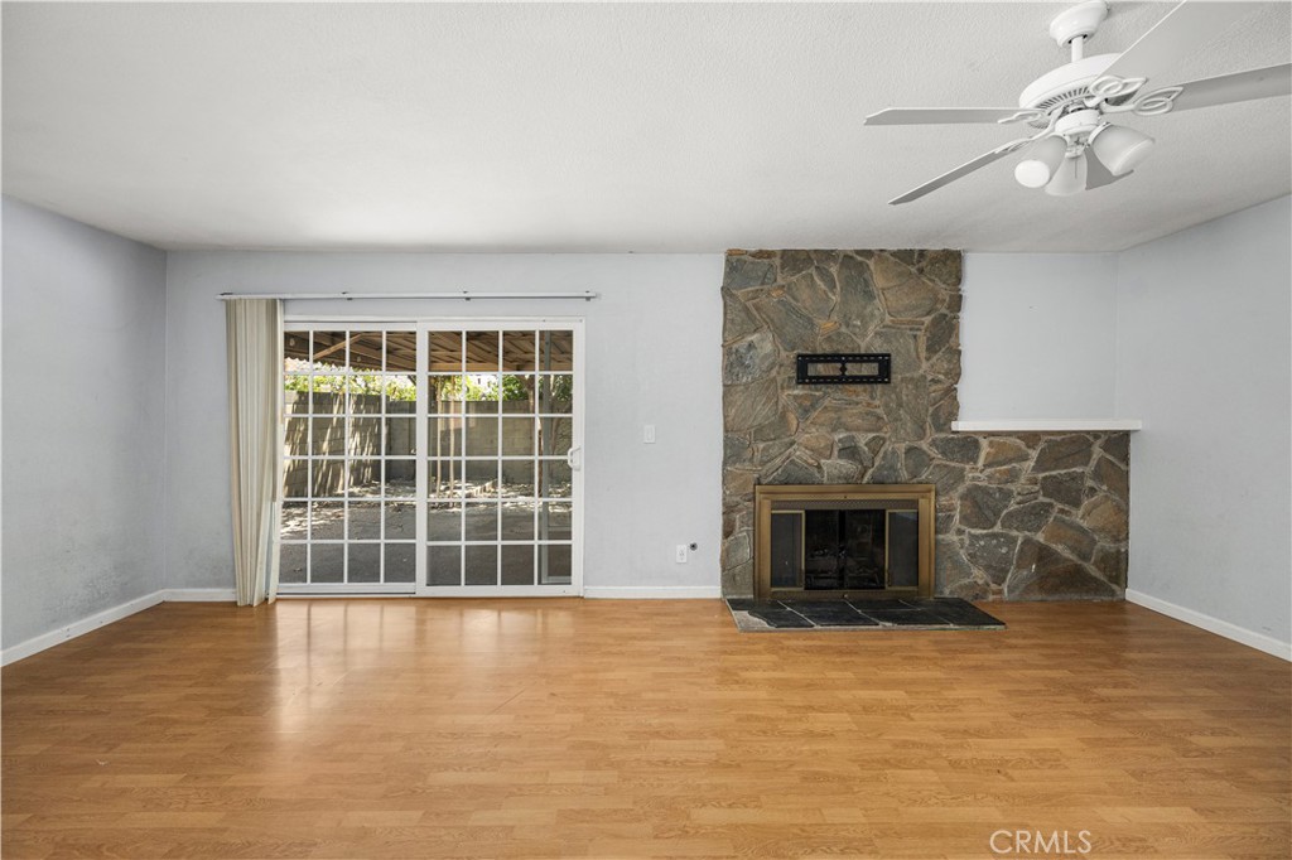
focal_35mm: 14
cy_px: 430
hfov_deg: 104.3
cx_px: 646
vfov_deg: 81.2
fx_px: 502
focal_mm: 14
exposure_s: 1/10
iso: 100
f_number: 5.6
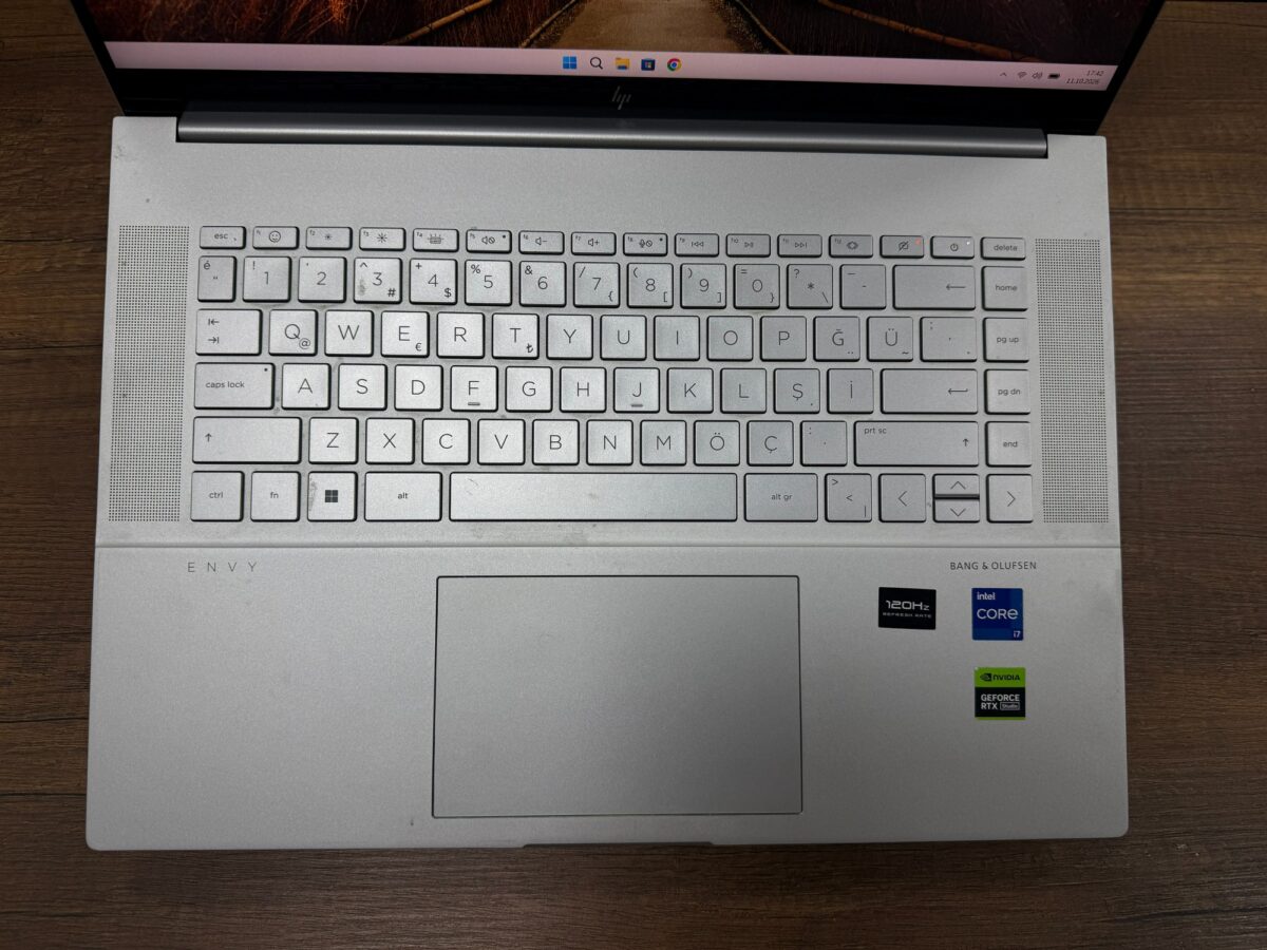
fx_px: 878
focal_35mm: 24
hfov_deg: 71.6
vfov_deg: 56.8
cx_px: 634
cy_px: 475
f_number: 1.78
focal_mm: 6.76
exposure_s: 1/190
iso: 64
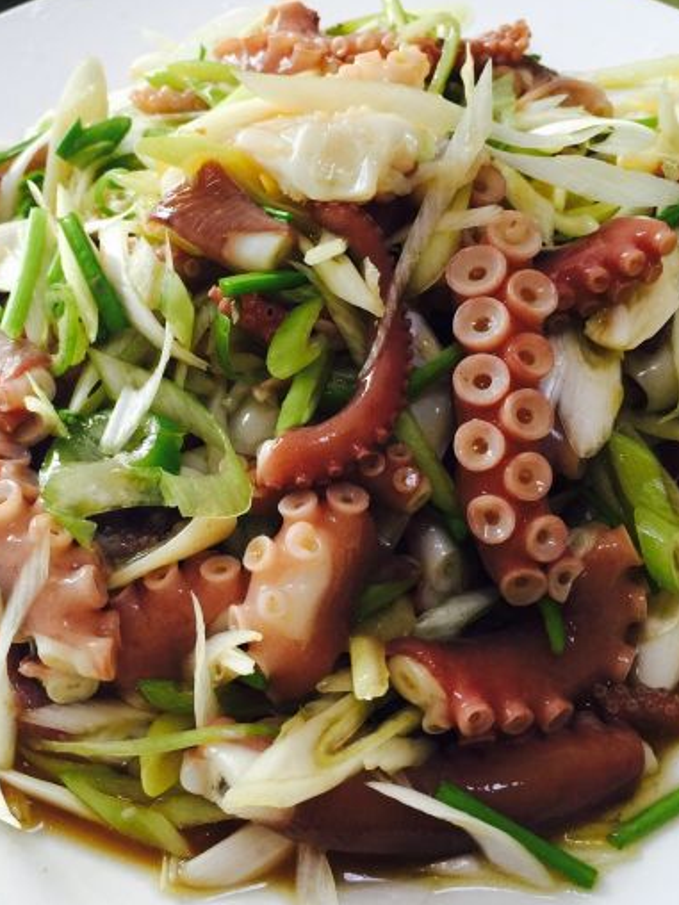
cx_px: 275
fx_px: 1046
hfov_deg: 35.8
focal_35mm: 40
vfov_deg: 46.8
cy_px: 433
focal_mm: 4.15
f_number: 2.2
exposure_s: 1/33
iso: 64
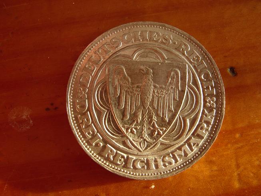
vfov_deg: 39.7
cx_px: 130
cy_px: 98
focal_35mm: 36
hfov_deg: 51.3
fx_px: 271
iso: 50
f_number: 3.8
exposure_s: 1/33.9
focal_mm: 7.5
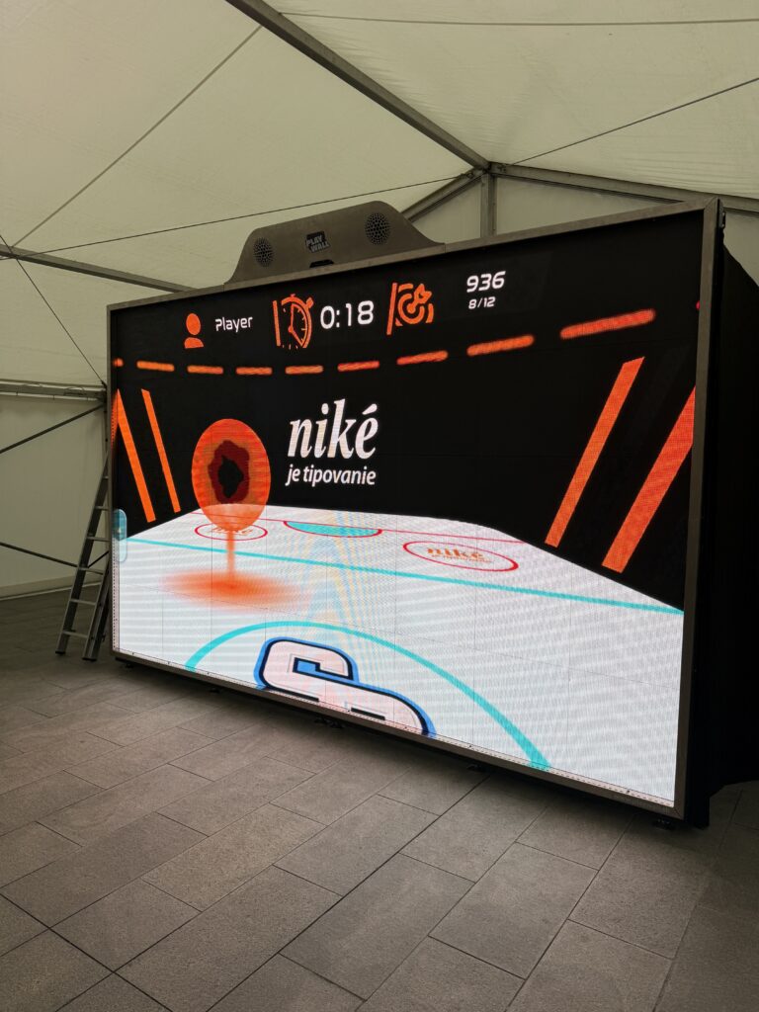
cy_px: 506
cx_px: 380
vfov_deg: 71.6
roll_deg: +0.1
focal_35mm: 24
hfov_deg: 56.8
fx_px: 702
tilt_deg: -3.3
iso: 64
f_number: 1.78
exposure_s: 1/153
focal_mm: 6.76
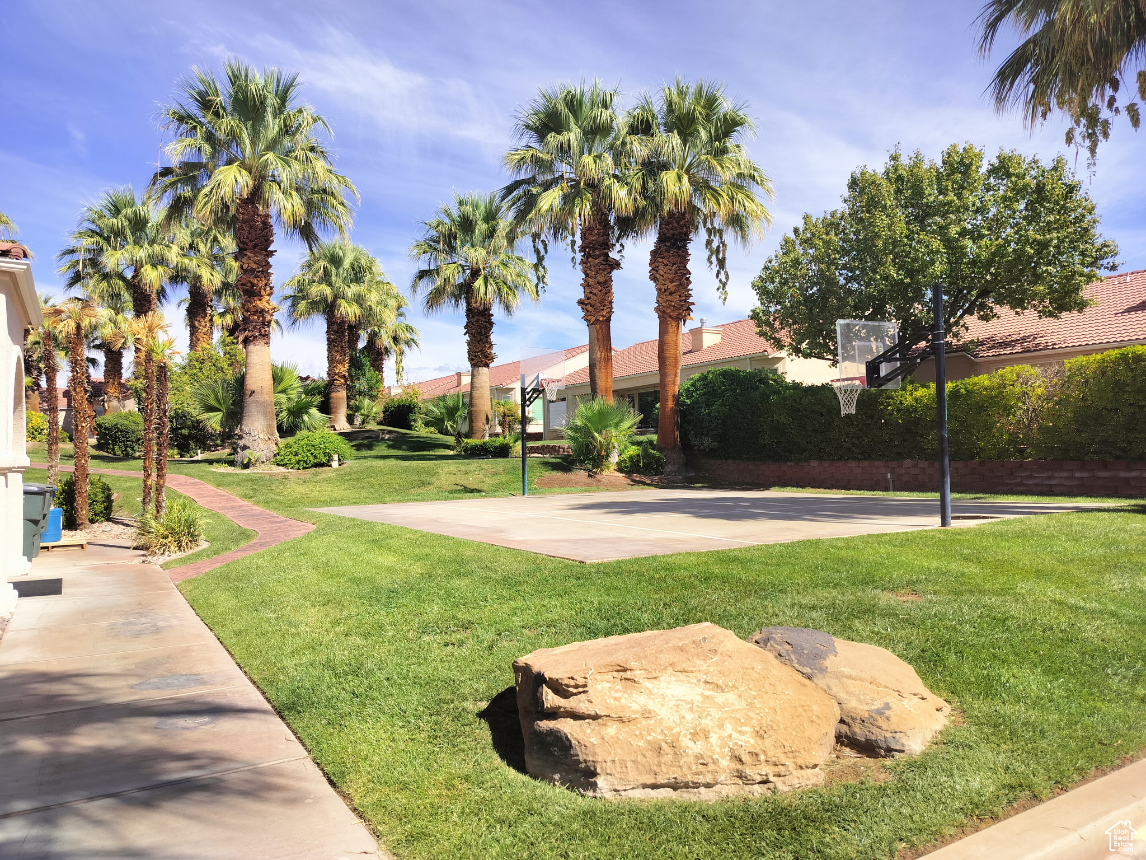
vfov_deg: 56.8
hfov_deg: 71.6
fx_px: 795
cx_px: 573
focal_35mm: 24
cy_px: 430
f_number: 1.7
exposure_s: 1/794
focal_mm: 5.24
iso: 50
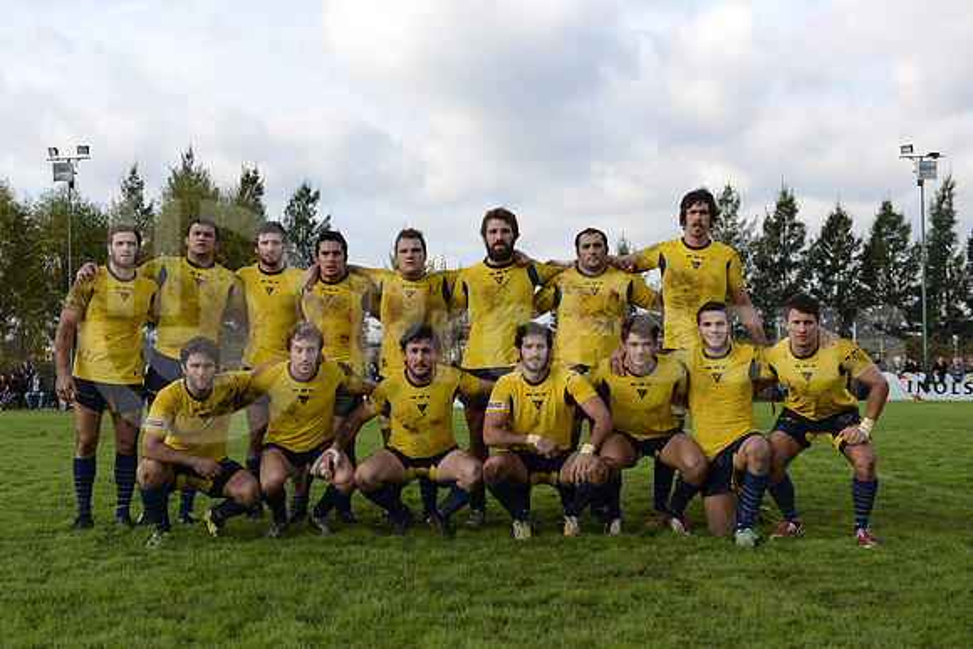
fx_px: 1081
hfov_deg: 48.4
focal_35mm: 40
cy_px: 324
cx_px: 486
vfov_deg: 33.4
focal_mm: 40
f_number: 4
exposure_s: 1/1250
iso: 250
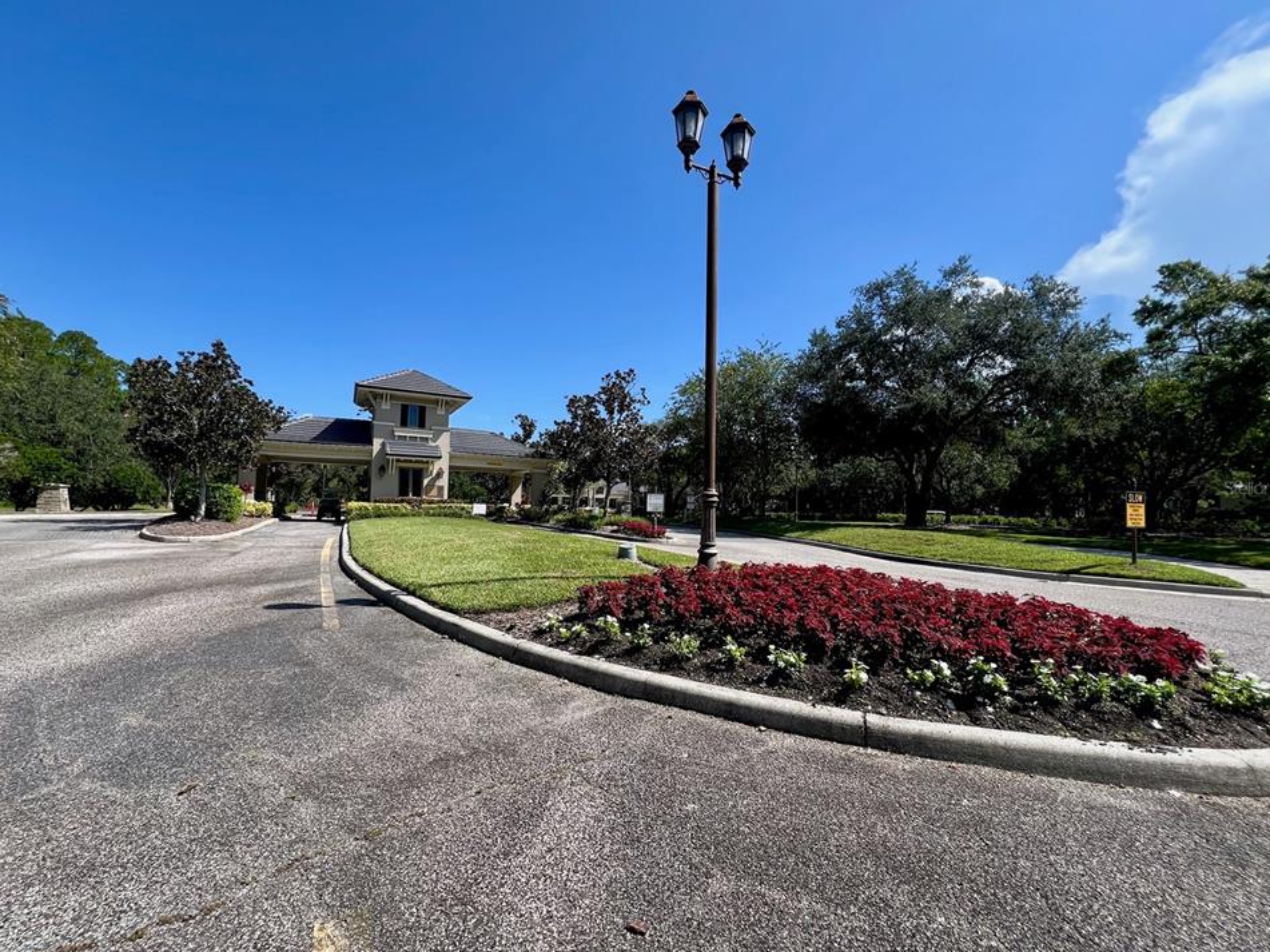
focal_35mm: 14
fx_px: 514
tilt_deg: +2.9
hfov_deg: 102.1
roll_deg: -0.5
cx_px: 621
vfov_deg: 85.6
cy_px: 487
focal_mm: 1.57
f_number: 1.8
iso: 32
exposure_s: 1/1130
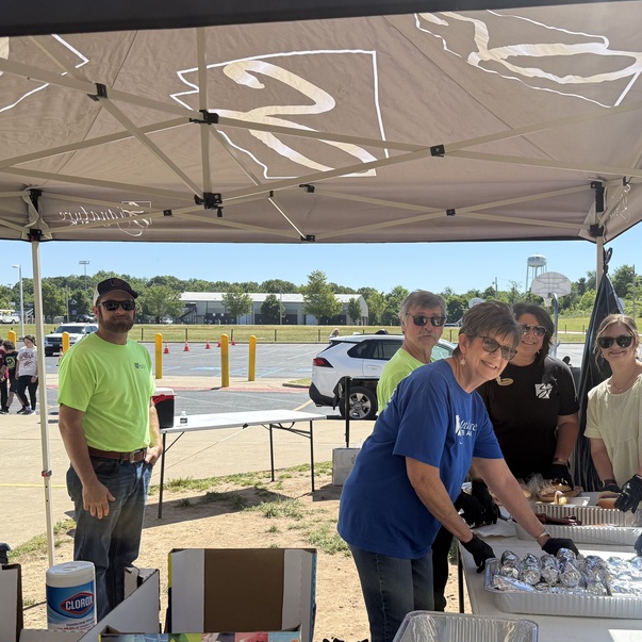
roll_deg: -1.5
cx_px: 388
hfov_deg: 45.8
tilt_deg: -2.4
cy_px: 381
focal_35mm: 36
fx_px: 755
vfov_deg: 45.8
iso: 125
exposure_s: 1/4673
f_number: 1.78
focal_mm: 6.76
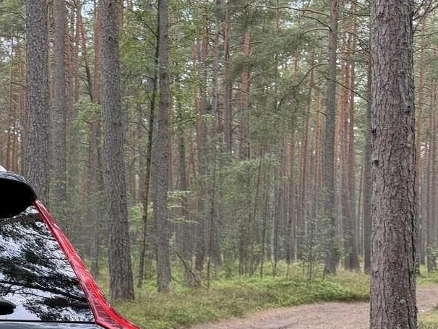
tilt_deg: -5.8
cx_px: -166
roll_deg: -0.8
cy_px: 341
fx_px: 962
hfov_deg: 22.3
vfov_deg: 18.8
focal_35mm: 76
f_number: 1.78
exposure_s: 1/160
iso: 80
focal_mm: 6.76
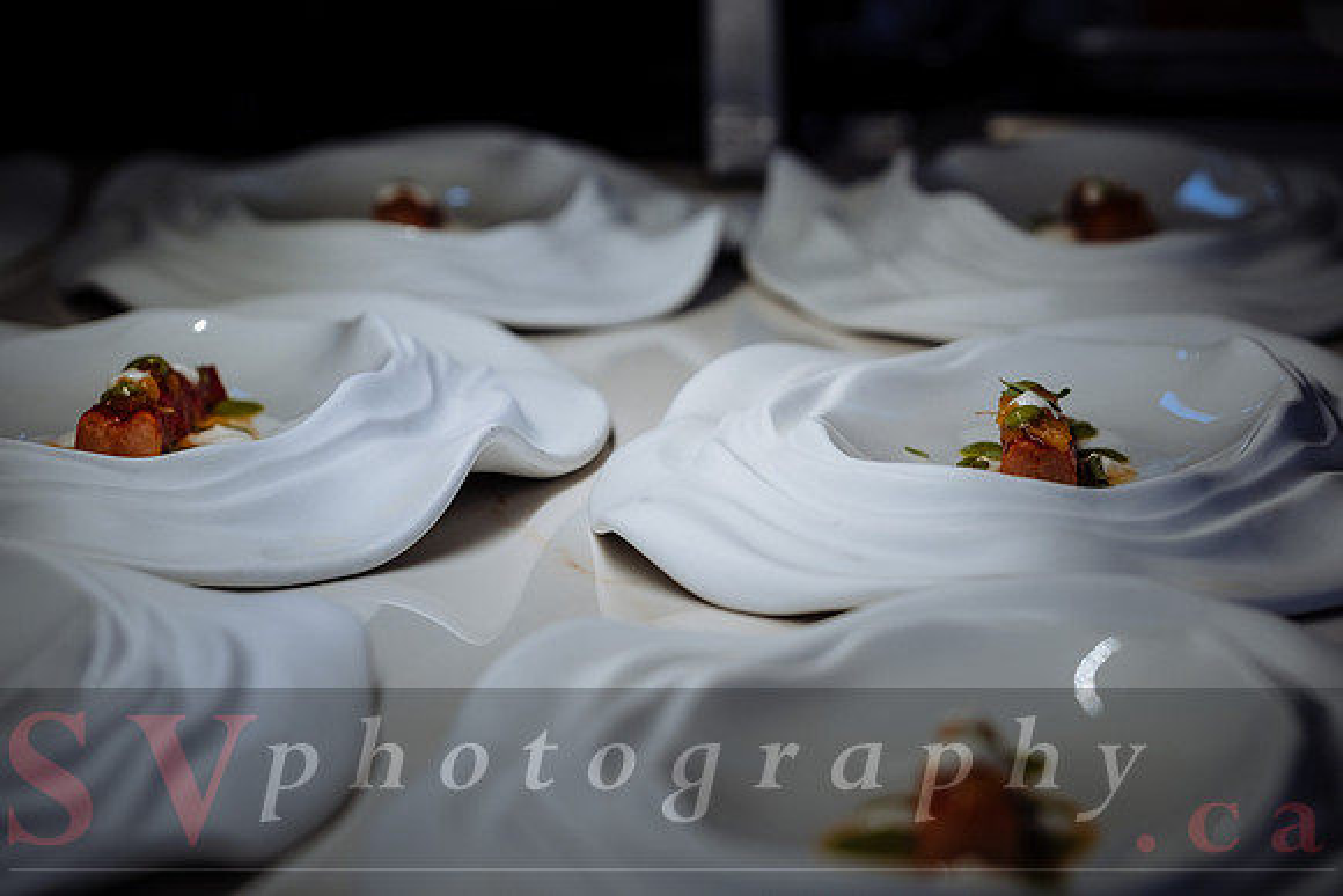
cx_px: 713
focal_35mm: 127
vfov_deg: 10.8
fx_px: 4753
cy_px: 420
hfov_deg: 16.1
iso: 200
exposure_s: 1/100
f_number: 4.5
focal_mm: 80
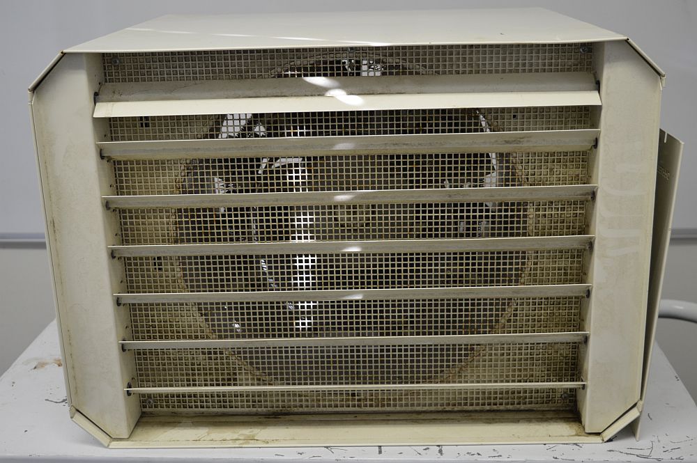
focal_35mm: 48
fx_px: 929
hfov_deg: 41.1
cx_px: 348
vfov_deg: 28.0
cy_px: 232
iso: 400
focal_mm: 32
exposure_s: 1/40
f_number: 4.5
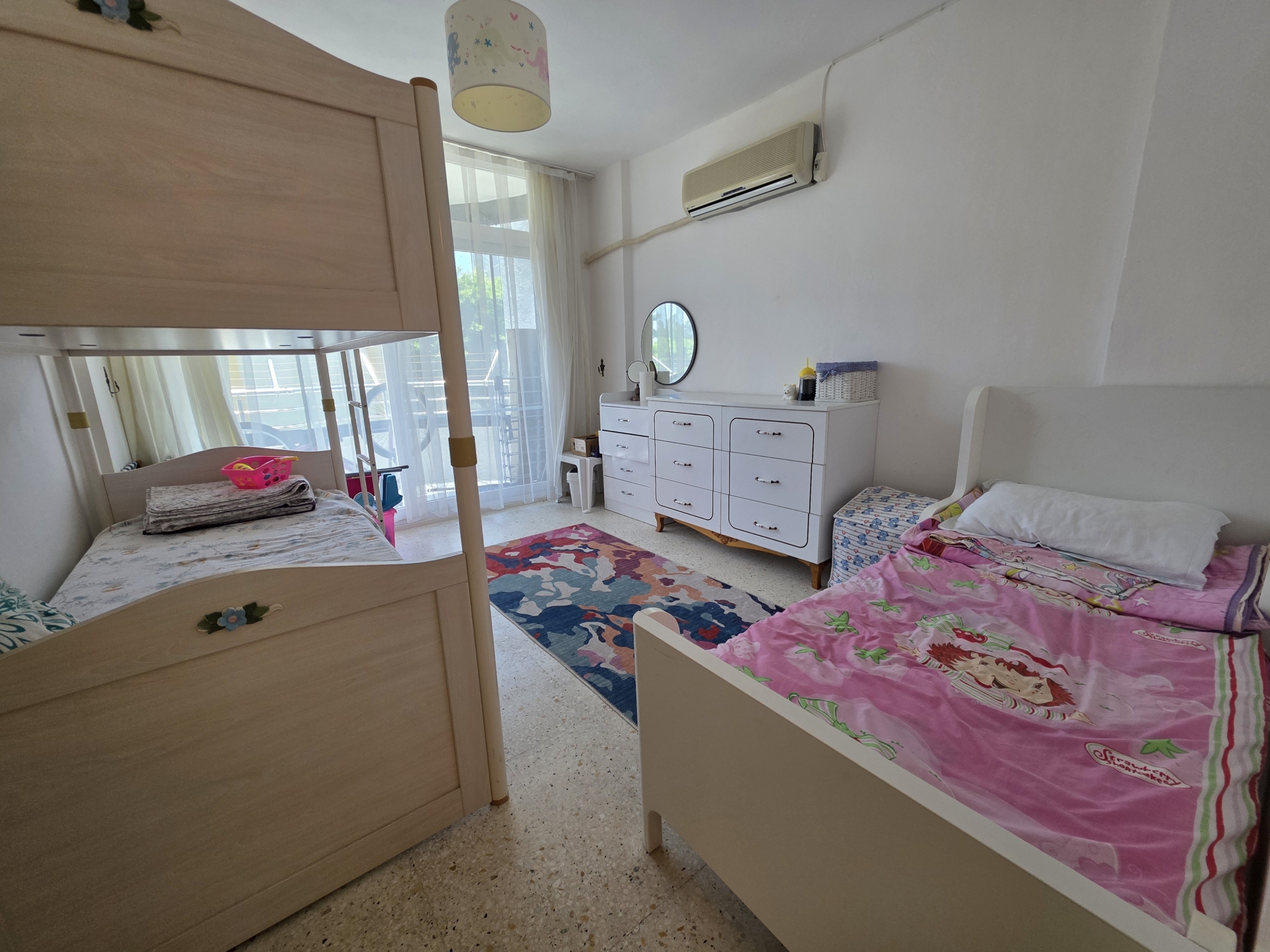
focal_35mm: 13
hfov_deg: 106.2
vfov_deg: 89.9
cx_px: 635
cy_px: 476
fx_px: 477
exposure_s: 1/100
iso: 100
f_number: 1.9
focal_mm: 2.2
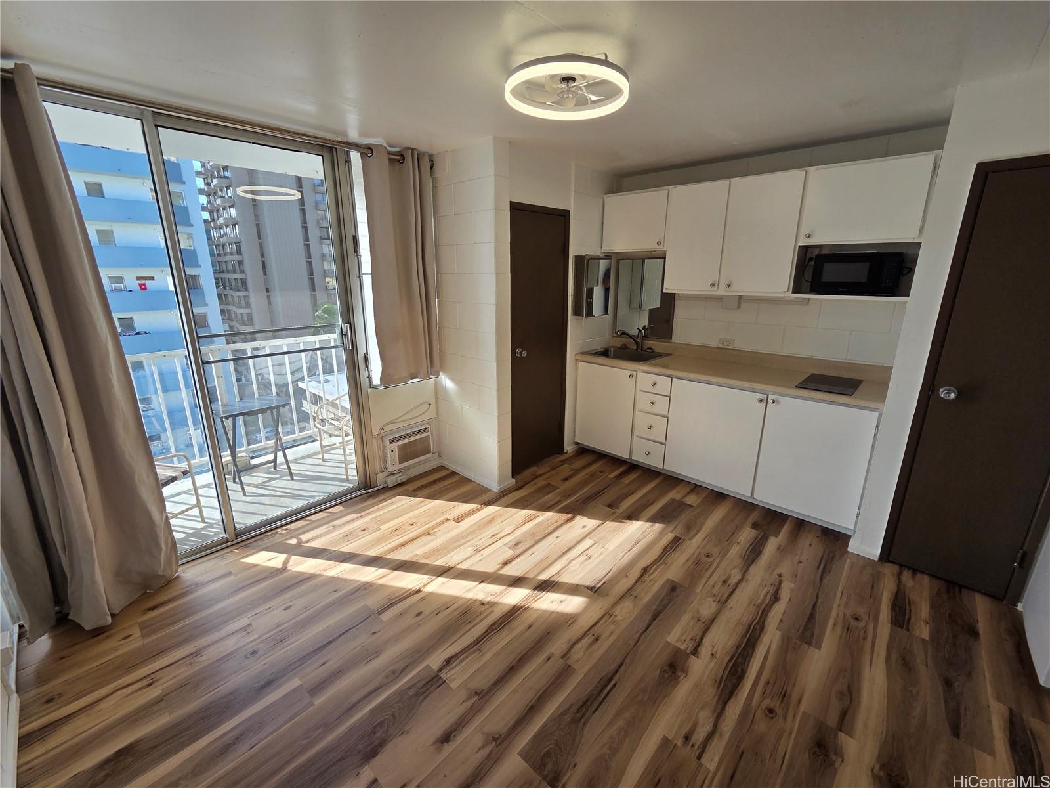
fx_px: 394
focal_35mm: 13
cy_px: 394
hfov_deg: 106.2
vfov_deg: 89.9
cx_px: 525
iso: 50
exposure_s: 1/329
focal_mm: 2.2
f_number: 2.2
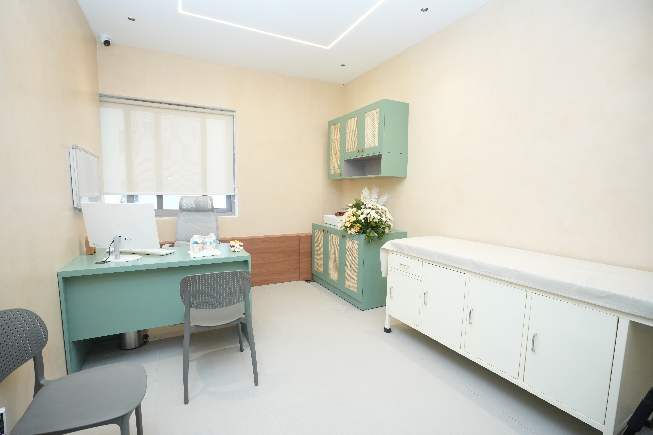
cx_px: 326
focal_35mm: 16
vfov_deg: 73.7
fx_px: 290
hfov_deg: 96.7
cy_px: 218
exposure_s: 1/160
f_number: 4
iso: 1000
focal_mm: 16
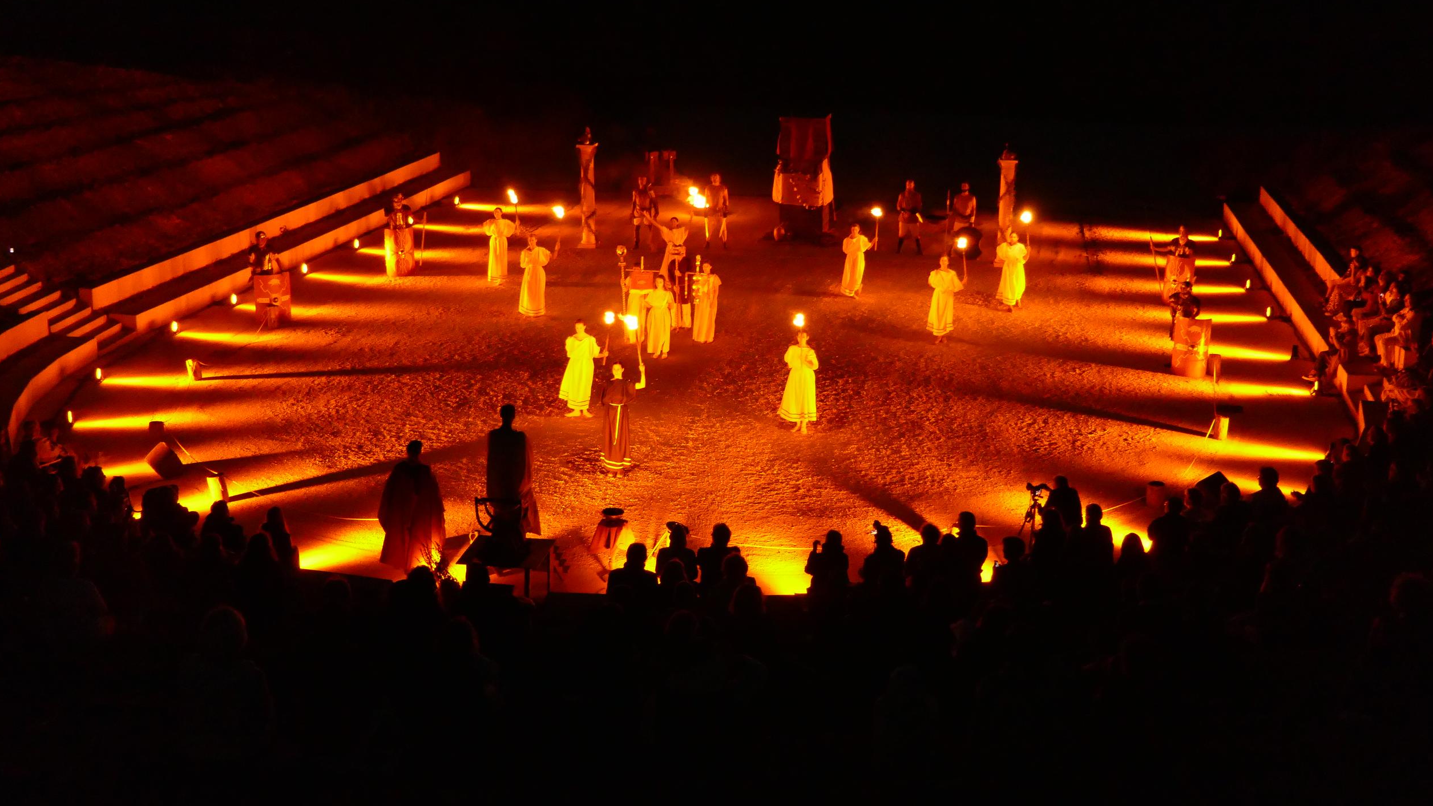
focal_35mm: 47
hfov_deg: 43.7
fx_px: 1786
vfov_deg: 25.4
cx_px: 725
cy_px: 354
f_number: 3.5
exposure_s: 1/25
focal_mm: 16.3
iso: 3200
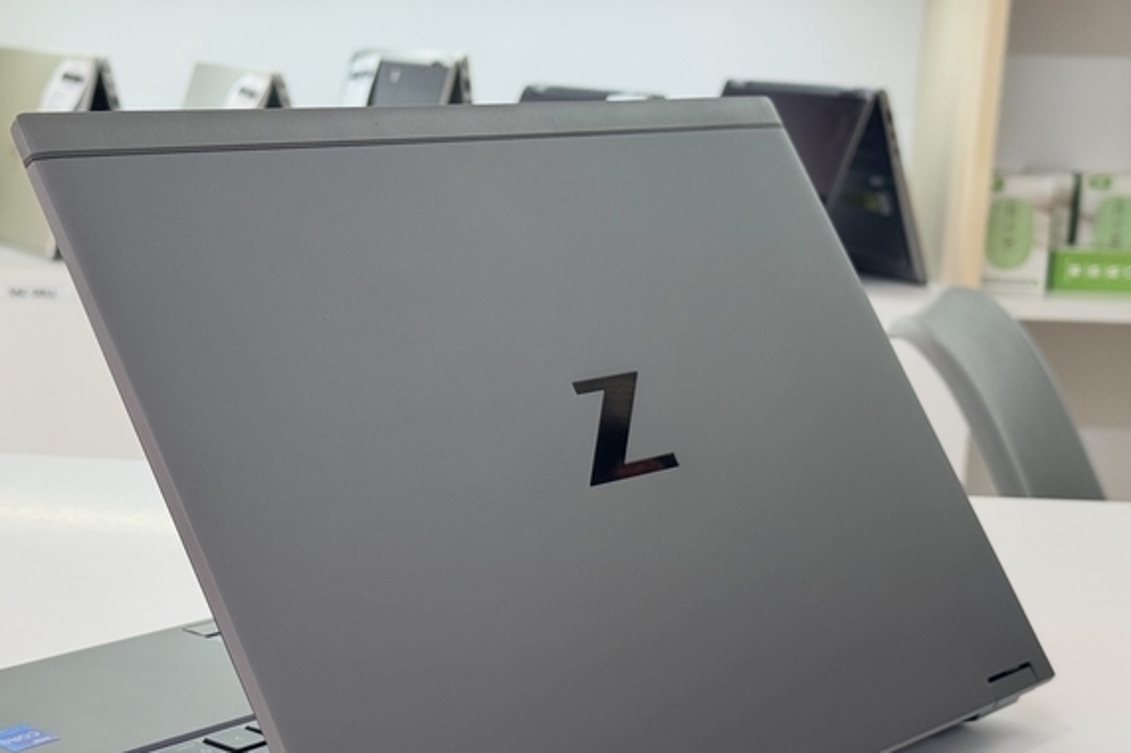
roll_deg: -0.9
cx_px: 406
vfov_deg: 19.4
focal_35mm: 70
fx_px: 2198
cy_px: 487
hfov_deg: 28.7
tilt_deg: -12.6
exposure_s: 1/100
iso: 64
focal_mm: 6.76
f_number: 1.78
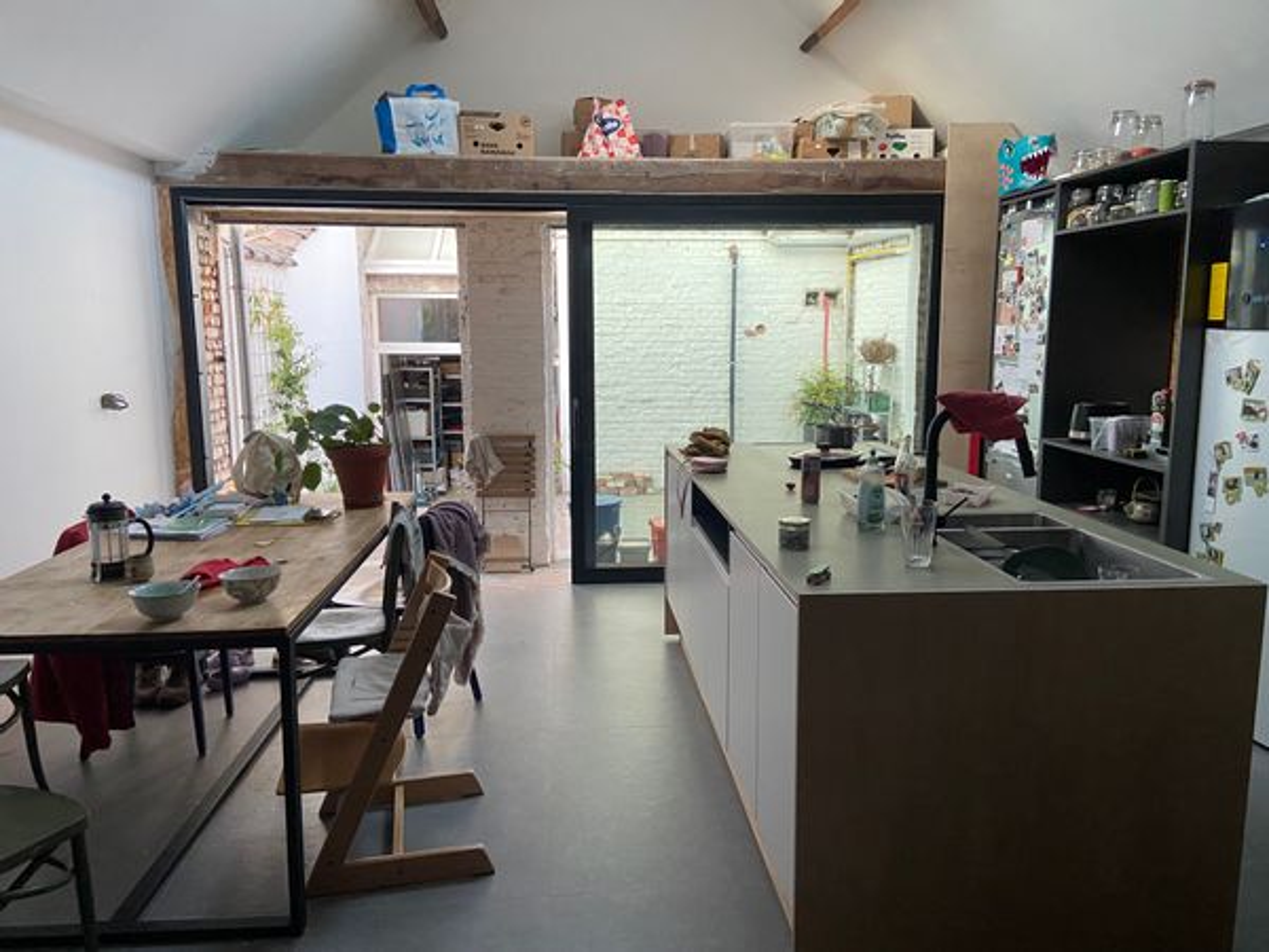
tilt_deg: -8.3
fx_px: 953
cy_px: 476
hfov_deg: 67.3
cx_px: 634
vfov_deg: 53.1
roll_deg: +0.6
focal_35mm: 26
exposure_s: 1/60
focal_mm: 4.25
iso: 200
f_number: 1.8
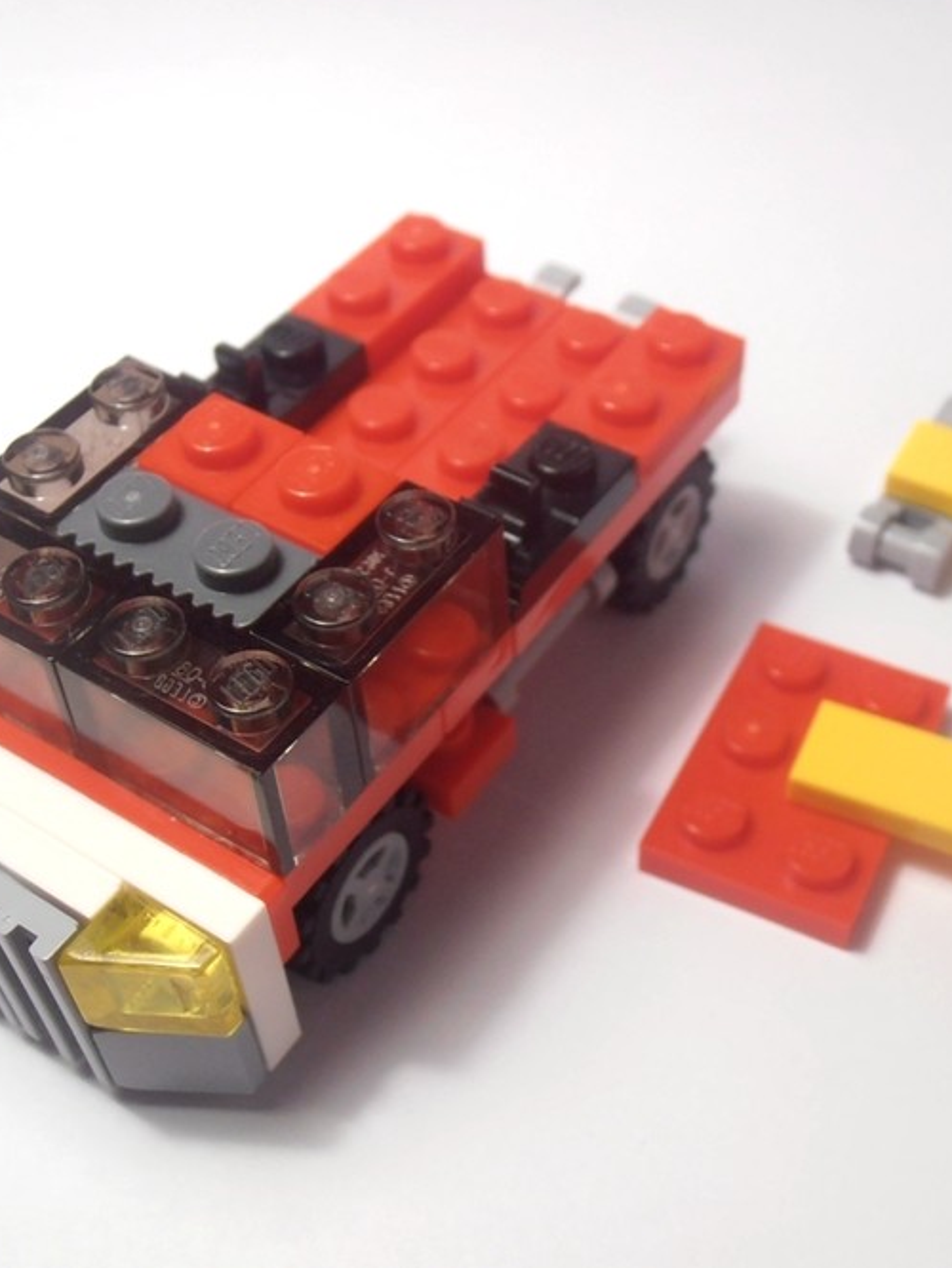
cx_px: 585
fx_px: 1832
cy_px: 629
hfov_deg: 29.0
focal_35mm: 50
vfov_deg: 38.2
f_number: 3.9
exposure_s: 1/50
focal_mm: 6.61
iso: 80
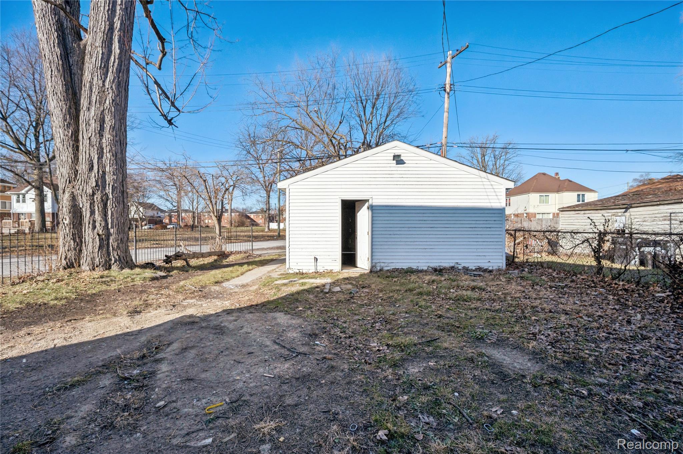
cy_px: 227
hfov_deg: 104.3
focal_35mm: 14
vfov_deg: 81.1
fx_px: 265
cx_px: 342
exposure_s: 1/6400
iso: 800
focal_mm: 14
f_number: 8
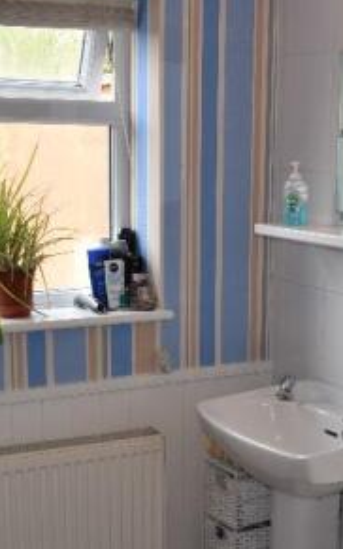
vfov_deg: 32.7
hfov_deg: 20.7
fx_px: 927
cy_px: 365
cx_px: 284
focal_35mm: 62
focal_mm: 18
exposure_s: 1/125
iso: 400
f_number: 5.6
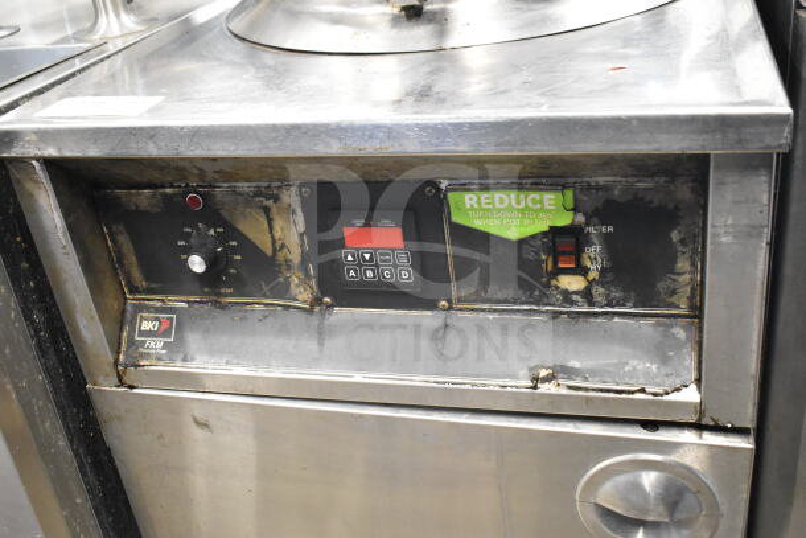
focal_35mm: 38
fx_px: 840
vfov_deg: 35.5
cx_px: 403
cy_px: 269
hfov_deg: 51.3
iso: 5000
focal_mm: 25
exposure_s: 1/40
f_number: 4
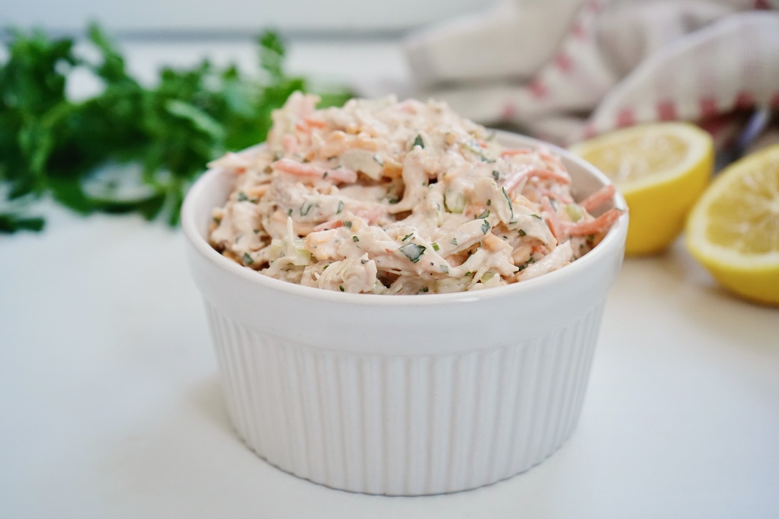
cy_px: 256
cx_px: 390
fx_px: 1146
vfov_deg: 25.5
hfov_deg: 37.5
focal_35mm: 53
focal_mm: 52
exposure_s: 1/250
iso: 6400
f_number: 5.6
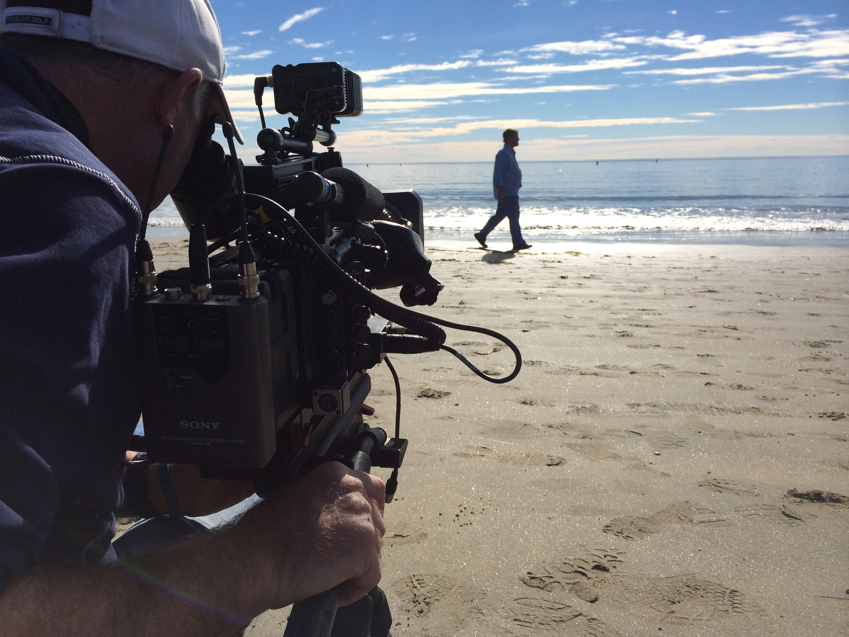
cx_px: 424
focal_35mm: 30
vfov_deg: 46.8
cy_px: 318
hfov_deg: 60.0
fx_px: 736
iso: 32
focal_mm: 4.12
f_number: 2.2
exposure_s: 1/5128
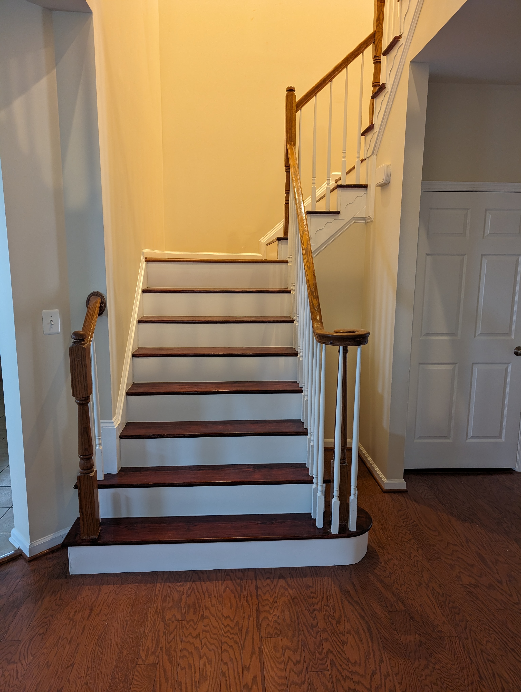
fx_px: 480
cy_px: 346
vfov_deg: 71.5
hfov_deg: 56.9
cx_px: 260
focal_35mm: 24
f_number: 1.68
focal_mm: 6.9
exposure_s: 1/30
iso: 331
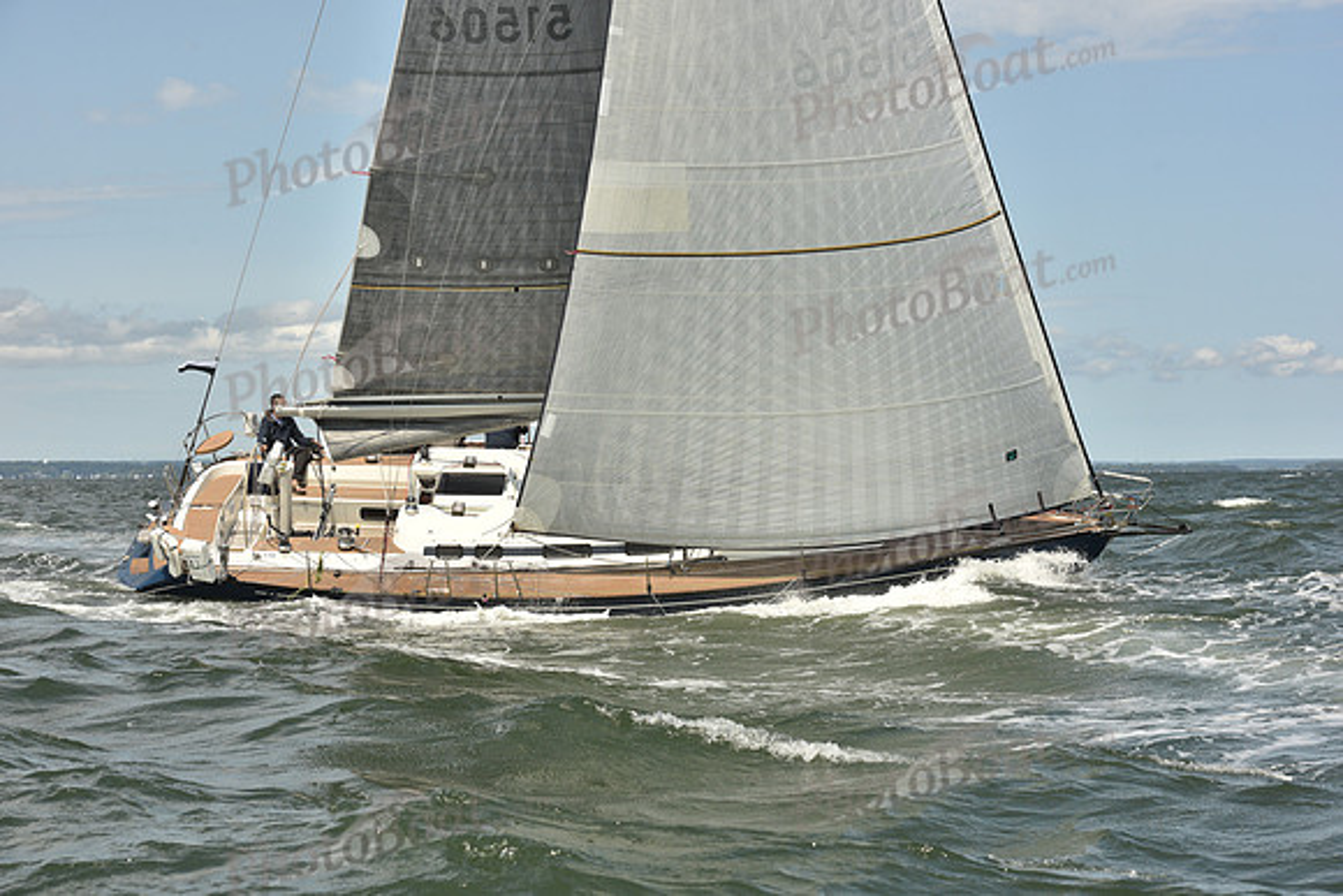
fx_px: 2612
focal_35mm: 70
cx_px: 672
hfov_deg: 28.8
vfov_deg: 19.5
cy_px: 448
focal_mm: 70
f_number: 9
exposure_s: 1/800
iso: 250
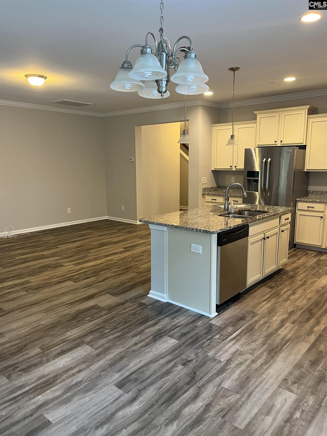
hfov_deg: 53.1
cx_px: 164
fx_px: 327
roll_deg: +0.2
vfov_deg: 67.3
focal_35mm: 26
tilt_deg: -10.2
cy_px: 218
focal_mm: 5.1
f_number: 1.6
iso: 250
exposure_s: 1/60
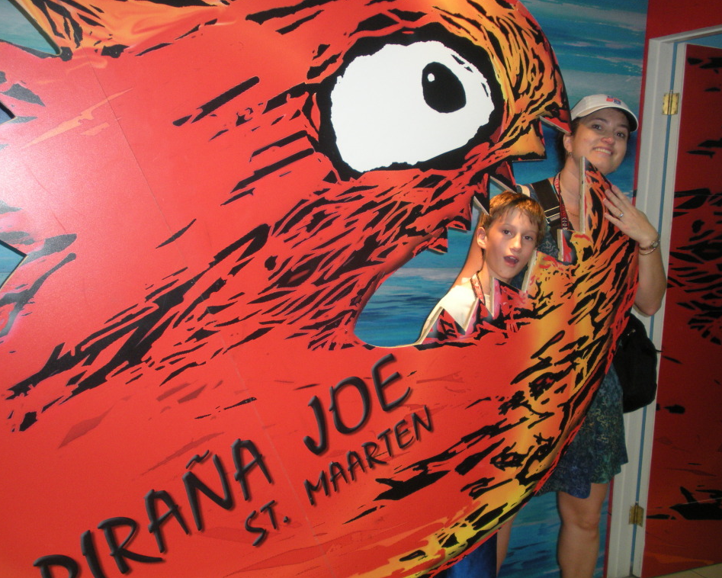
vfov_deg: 39.2
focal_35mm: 38
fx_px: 812
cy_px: 290
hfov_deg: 47.9
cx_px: 367
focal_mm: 6.3
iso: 166
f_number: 3.5
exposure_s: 1/30
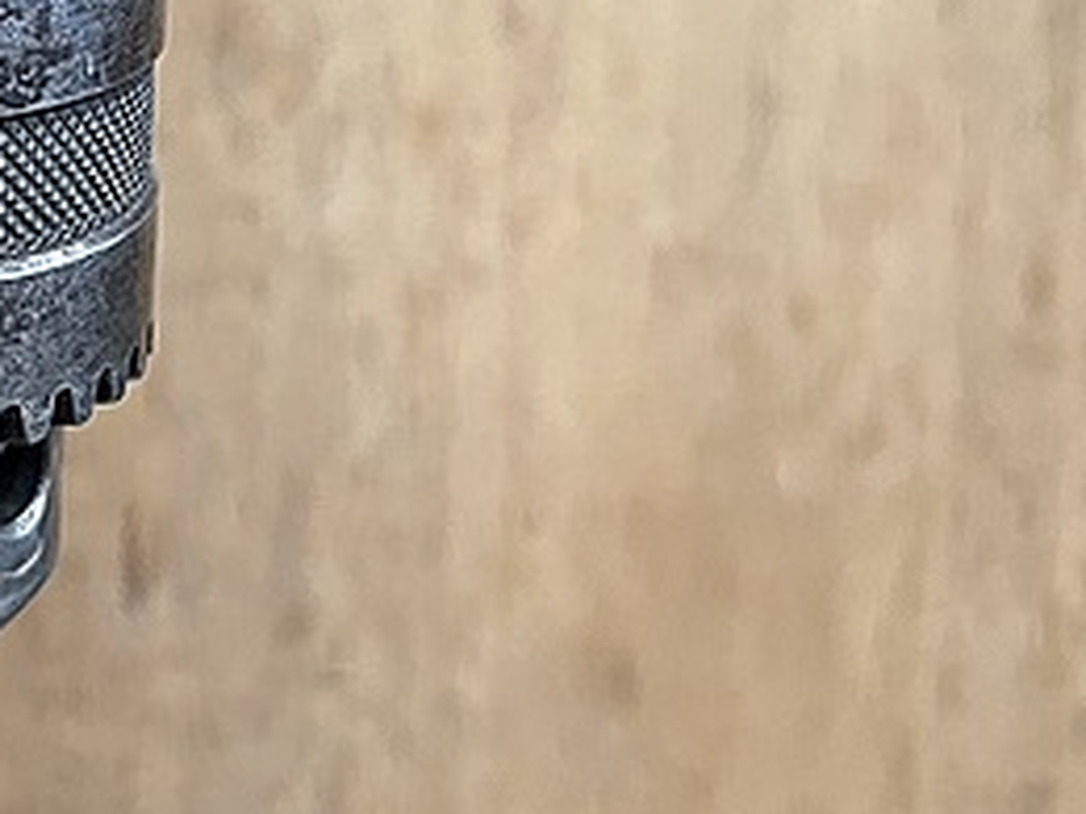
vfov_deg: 22.6
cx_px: -155
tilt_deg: -20.1
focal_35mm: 64
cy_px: 159
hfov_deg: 27.3
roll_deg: +1.2
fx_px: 2008
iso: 400
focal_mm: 5.1
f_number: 1.6
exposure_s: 1/60
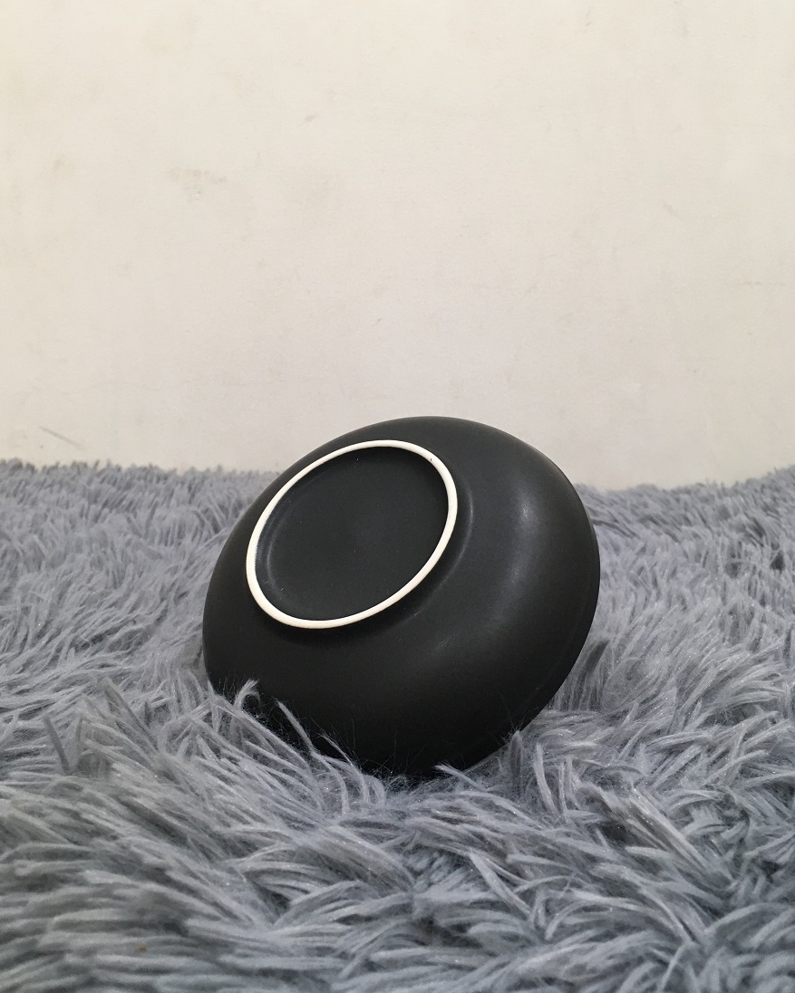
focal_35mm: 31
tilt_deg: -9.4
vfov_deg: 57.1
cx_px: 398
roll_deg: -0.3
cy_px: 451
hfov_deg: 47.1
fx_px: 912
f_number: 2.2
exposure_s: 1/33
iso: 100
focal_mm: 4.15
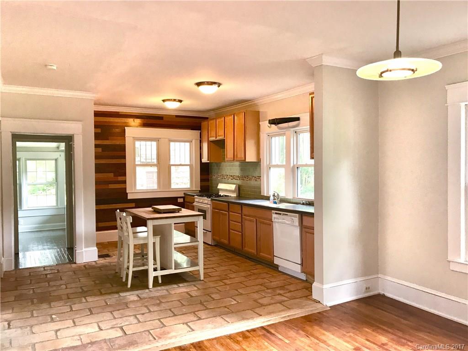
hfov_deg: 63.4
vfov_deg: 49.7
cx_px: 234
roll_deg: +0.3
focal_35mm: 28
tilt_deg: -1.5
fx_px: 379
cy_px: 176
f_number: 1.8
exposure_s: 1/24
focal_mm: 3.99
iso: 40
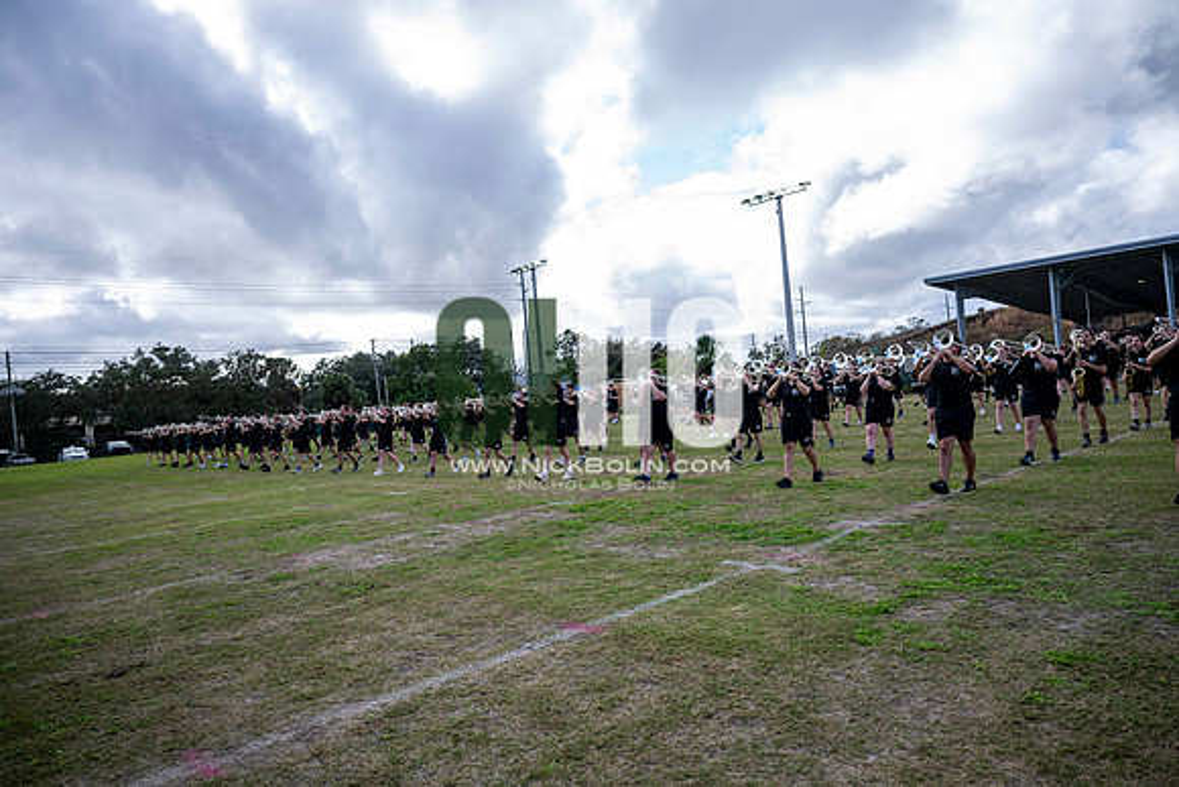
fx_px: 786
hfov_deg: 73.7
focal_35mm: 24
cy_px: 394
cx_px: 590
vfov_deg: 53.2
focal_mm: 24
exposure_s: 1/1250
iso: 125
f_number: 2.8
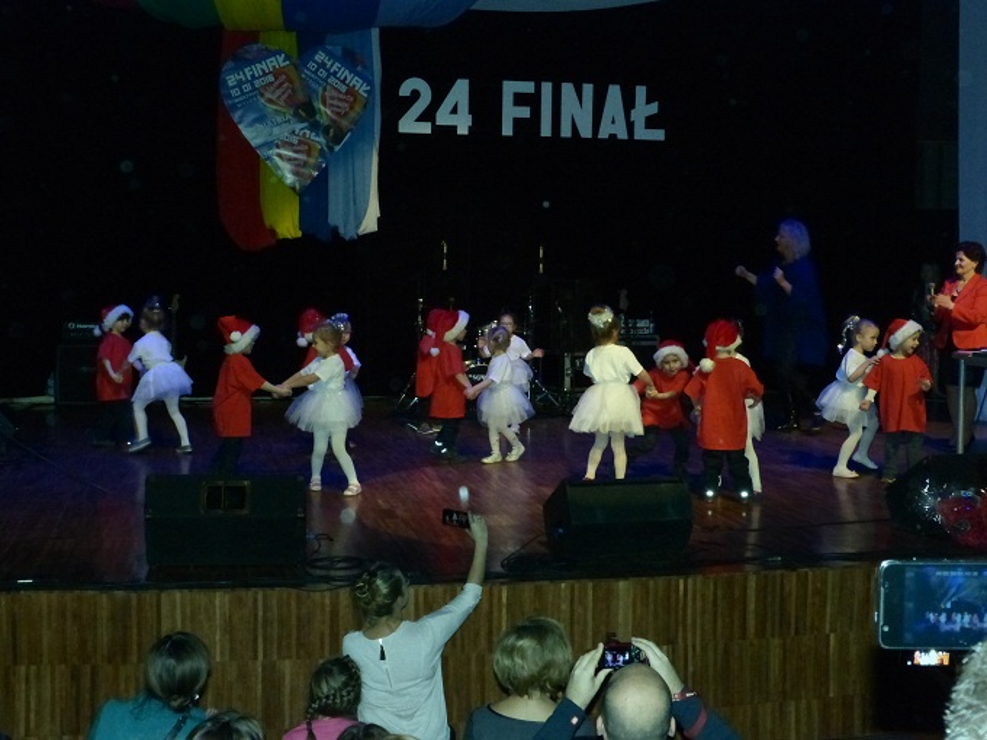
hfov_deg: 38.9
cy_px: 370
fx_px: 1397
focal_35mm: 49
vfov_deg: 29.7
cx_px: 494
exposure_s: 1/60
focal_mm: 8.7
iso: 1000
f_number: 6.3
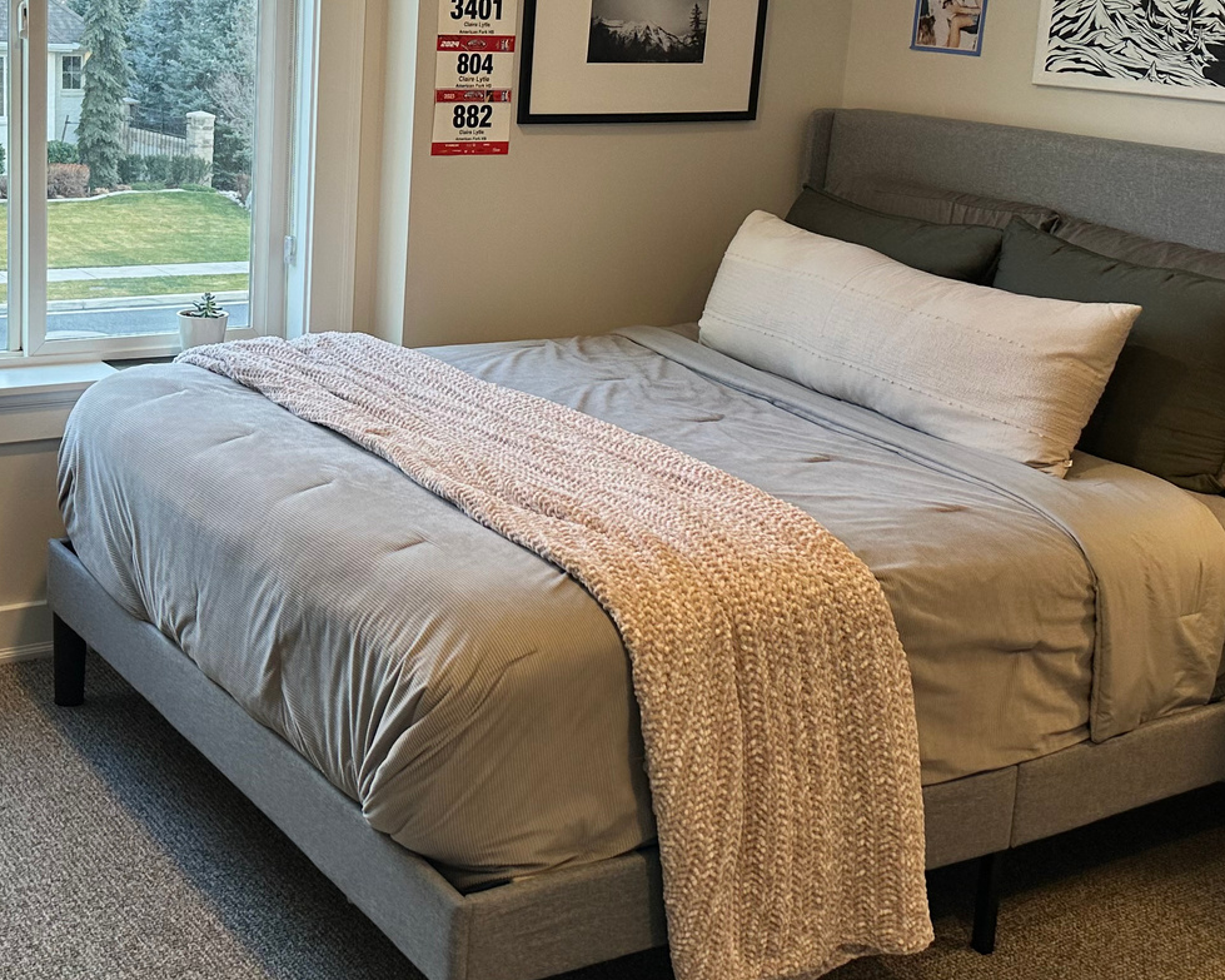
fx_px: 1776
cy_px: 300
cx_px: 367
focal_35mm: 49
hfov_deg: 37.5
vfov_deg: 30.5
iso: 80
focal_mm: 6.86
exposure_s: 1/329
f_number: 1.78
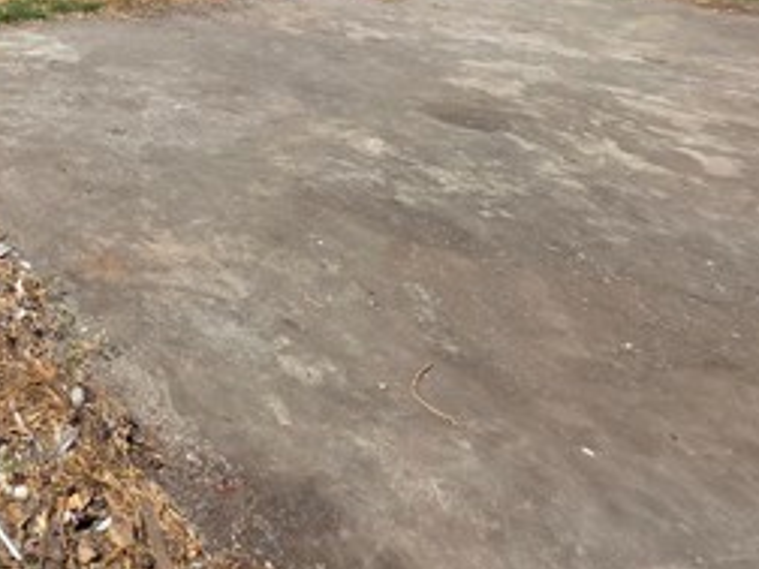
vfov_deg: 33.4
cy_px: -141
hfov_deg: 42.6
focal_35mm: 33
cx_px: -87
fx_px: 724
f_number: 1.9
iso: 40
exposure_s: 1/2503
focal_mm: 2.2
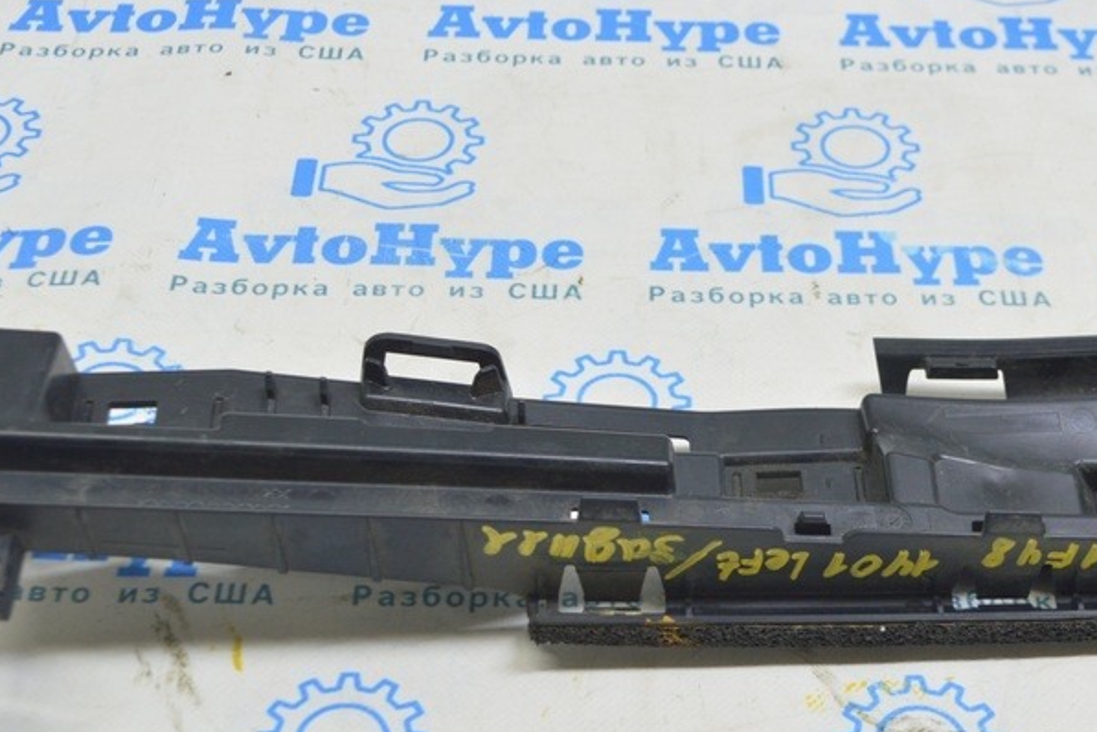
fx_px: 2194
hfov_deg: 27.9
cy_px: 349
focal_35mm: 72
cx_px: 731
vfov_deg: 18.9
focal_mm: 28
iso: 400
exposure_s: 1/20
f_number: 5.6
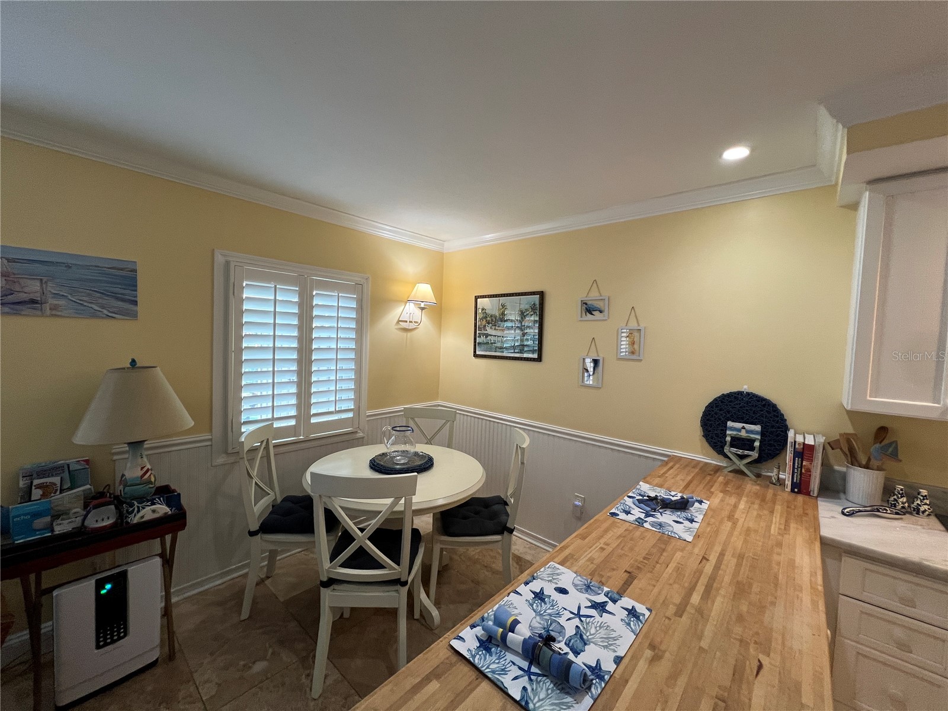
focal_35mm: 13
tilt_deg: -3.1
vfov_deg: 89.9
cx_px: 474
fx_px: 356
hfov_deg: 106.2
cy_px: 356
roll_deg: -2.5
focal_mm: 1.57
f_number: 1.8
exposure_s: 1/120
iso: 160
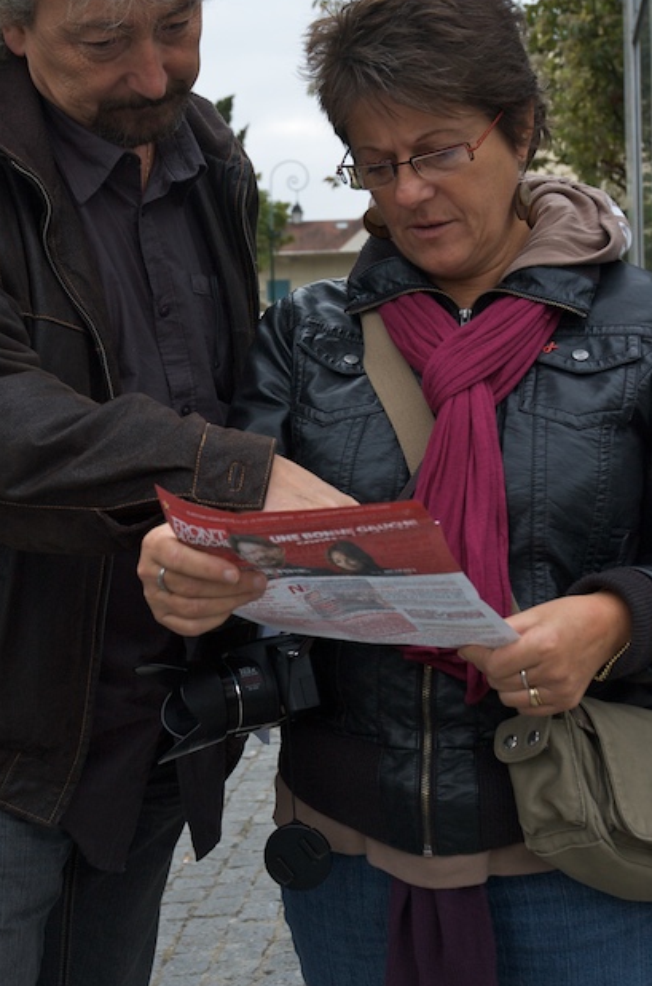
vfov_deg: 30.5
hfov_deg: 20.5
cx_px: 257
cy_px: 410
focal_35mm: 66
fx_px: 1802
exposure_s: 1/200
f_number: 5.6
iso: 200
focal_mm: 34
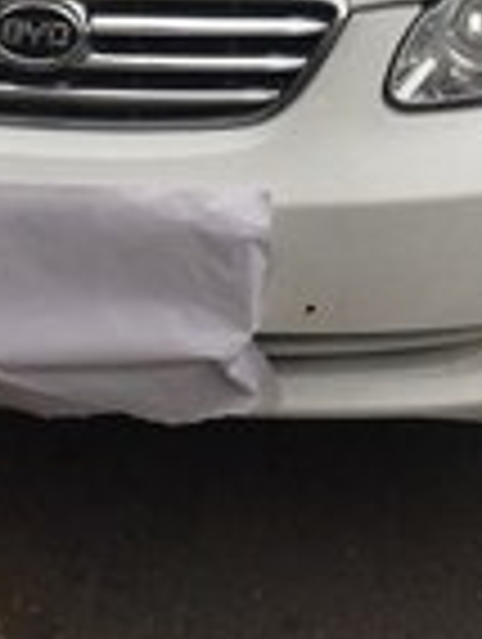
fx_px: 1870
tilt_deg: -17.9
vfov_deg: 18.3
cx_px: 234
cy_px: -144
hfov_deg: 14.7
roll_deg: +1.2
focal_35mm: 101
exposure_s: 1/246
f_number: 2.2
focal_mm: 4.15
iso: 32
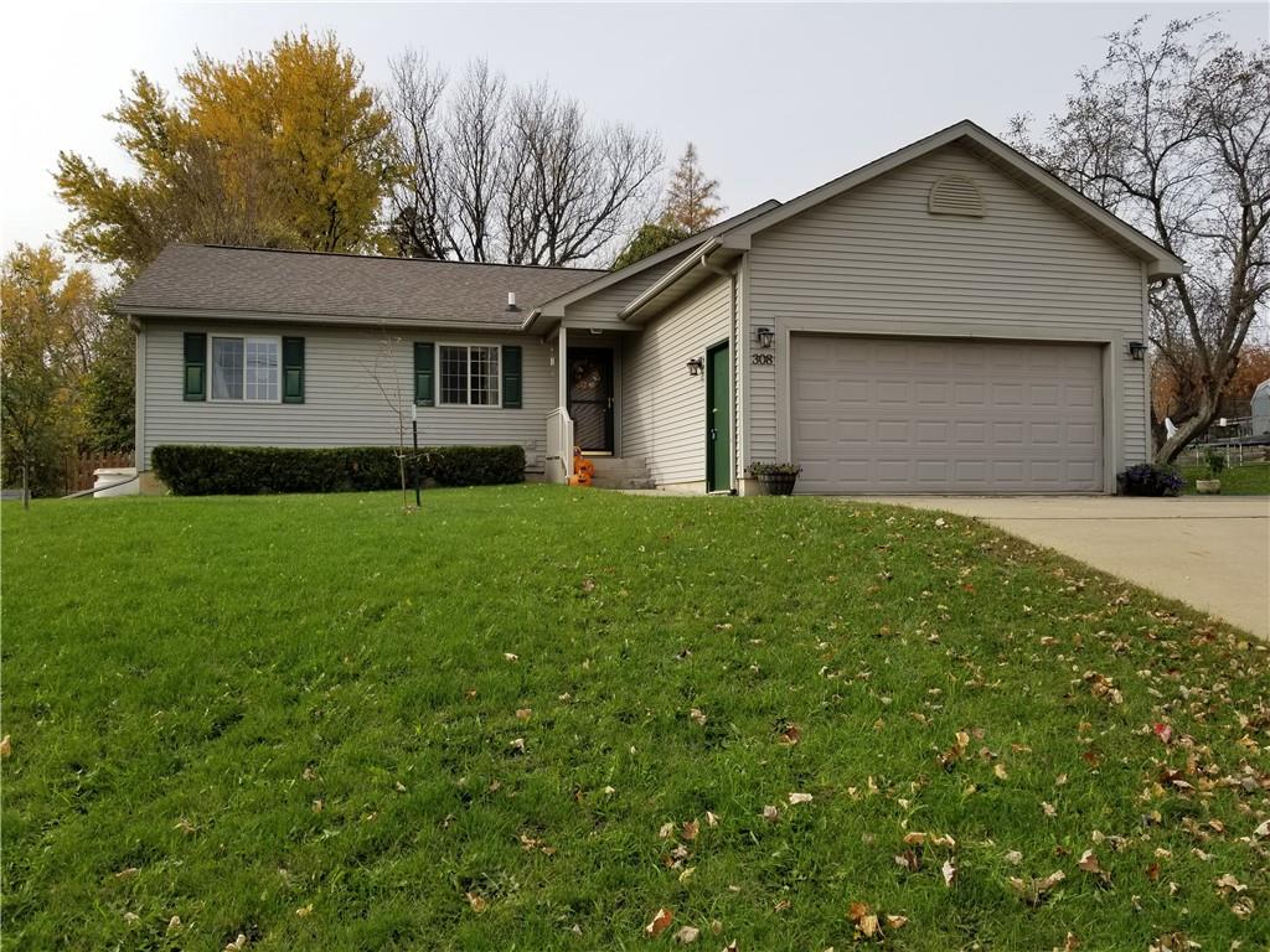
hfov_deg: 67.3
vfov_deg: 53.1
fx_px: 954
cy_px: 476
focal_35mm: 26
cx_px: 635
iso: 50
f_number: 1.7
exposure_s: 1/2212
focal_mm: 4.25
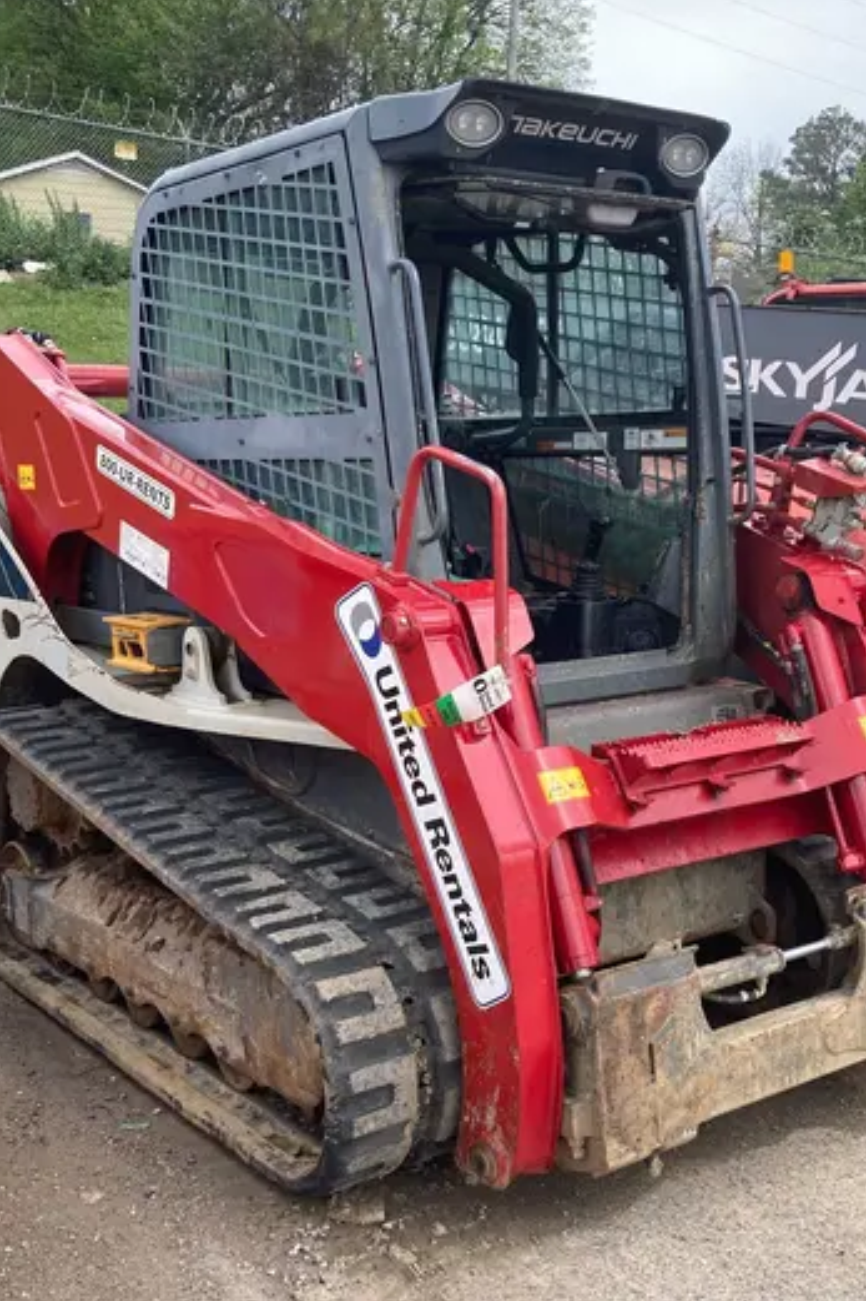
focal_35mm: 41
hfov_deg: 32.6
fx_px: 1480
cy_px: 783
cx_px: 464
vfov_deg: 47.1
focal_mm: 3.99
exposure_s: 1/506
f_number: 1.8
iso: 20
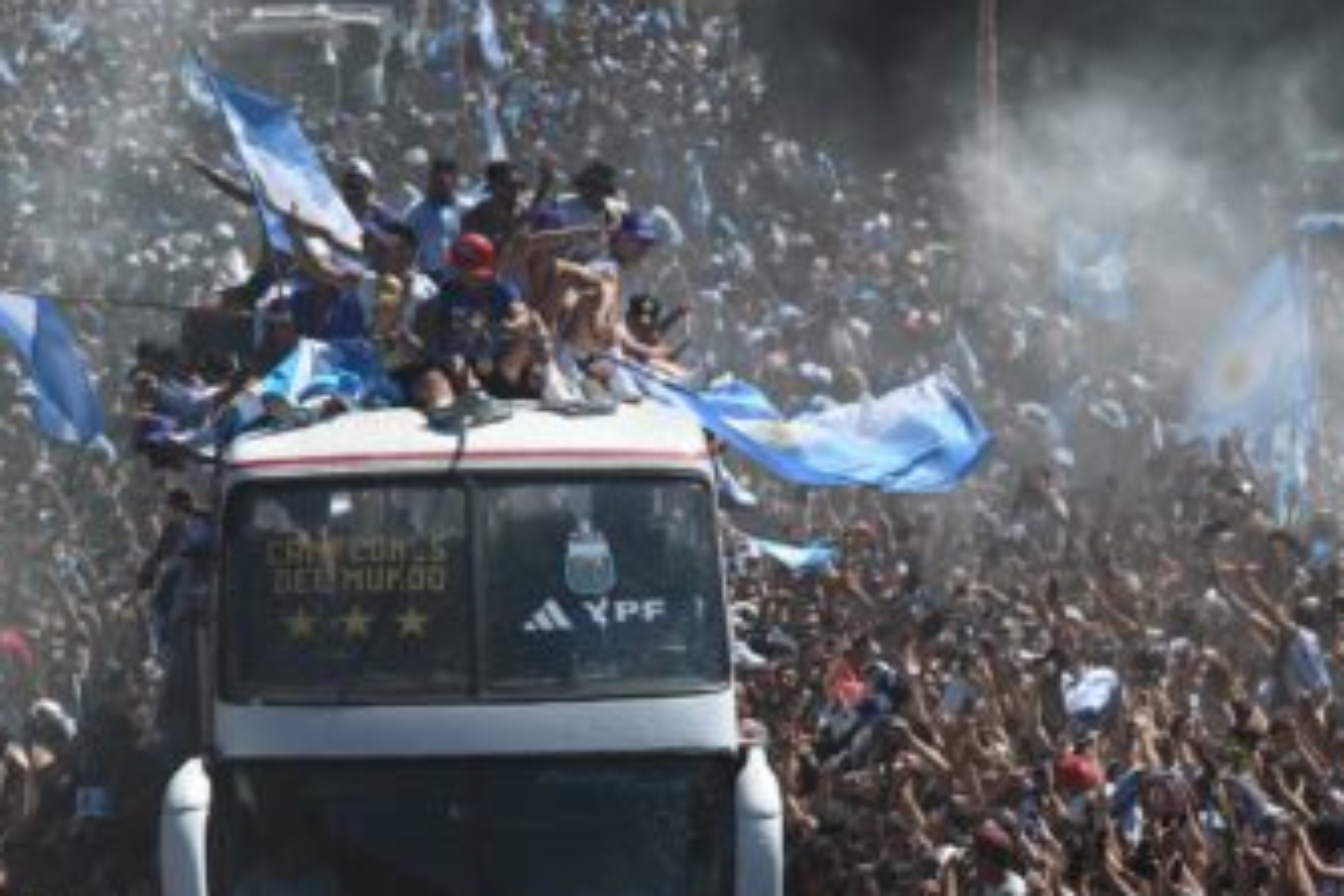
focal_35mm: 366
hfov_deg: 5.6
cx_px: 153
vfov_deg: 3.8
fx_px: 13663
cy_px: 654
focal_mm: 175
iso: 160
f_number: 9
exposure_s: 1/500
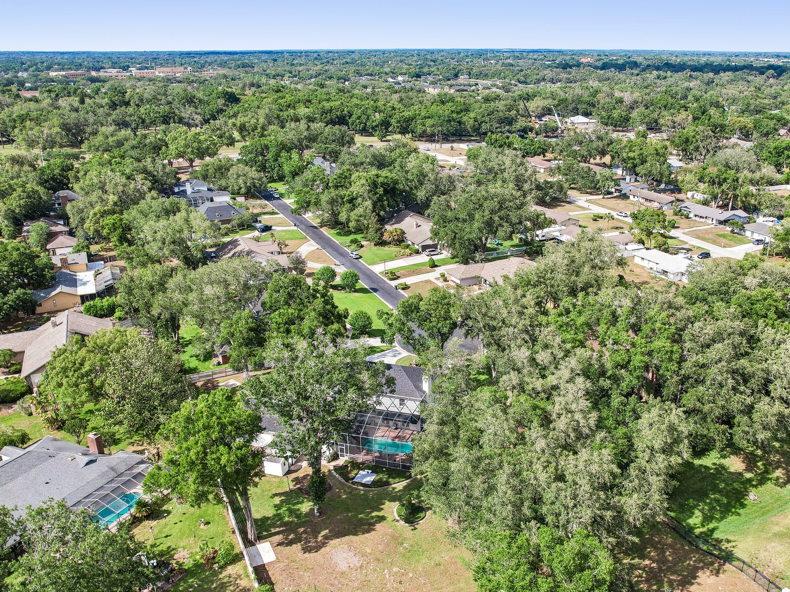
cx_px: 452
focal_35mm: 28
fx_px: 639
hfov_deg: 63.2
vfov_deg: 49.7
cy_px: 326
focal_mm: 8.4
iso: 120
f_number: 2.8
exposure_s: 1/1600
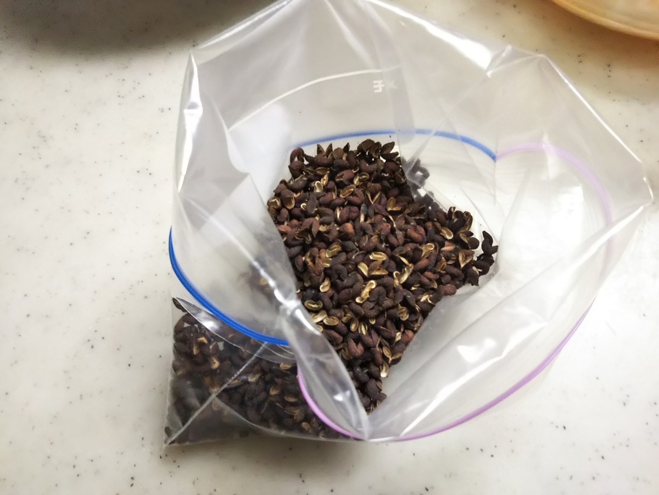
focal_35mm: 30
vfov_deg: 46.8
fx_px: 571
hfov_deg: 60.0
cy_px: 248
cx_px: 330
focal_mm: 4
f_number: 2.2
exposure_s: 1/20
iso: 250
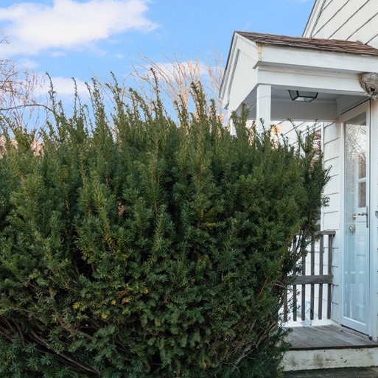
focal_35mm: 54
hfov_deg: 29.9
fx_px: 667
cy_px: 207
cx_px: 359
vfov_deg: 31.6
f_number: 14
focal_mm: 20
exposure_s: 1/30
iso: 400
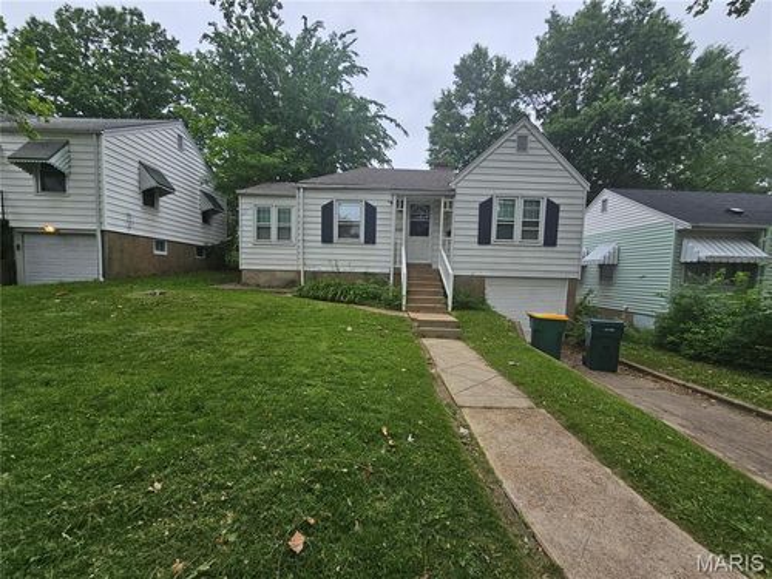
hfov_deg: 106.2
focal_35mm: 13
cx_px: 386
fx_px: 290
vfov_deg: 89.9
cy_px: 290
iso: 50
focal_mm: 2.2
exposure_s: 1/532
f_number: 2.2
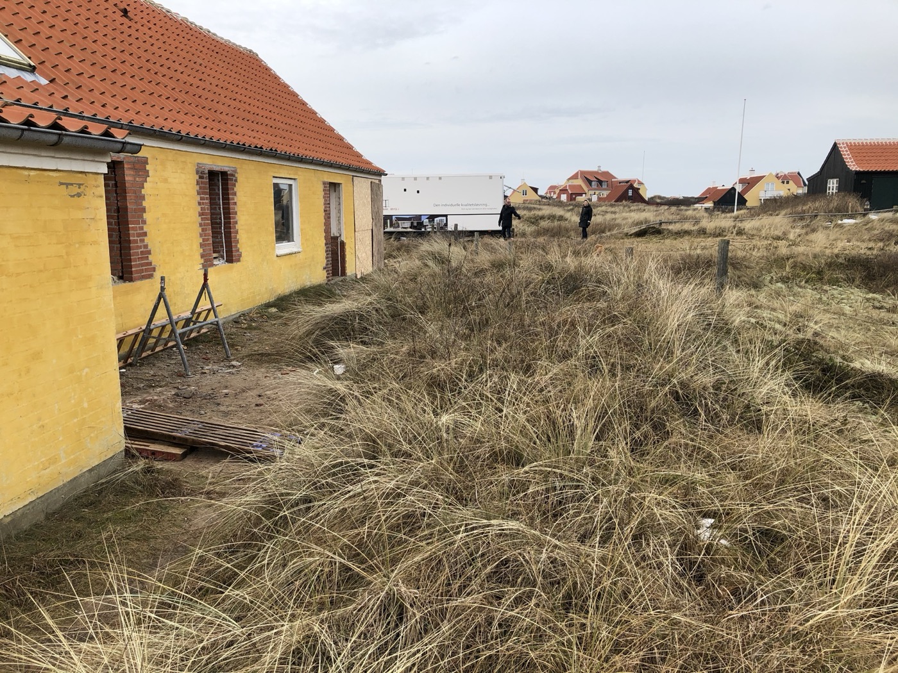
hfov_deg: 63.4
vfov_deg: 49.7
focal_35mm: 28
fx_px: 726
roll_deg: +0.5
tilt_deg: -9.5
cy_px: 336
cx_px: 449
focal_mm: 3.99
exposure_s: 1/666
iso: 20
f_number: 1.8
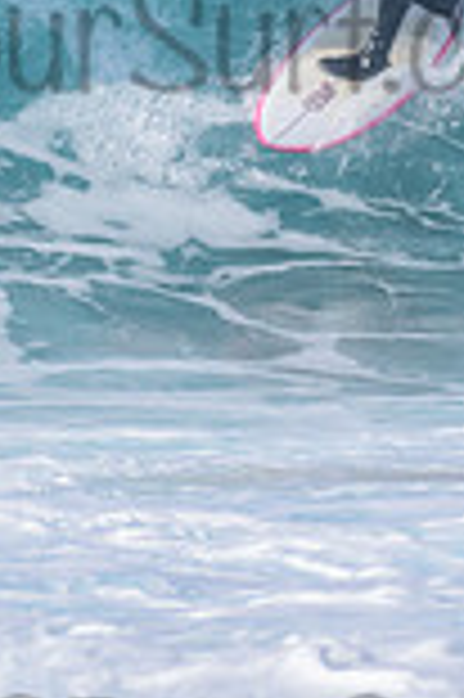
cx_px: 329
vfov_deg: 0.7
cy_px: -11
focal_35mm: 2812
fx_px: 54483
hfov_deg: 0.5
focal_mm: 500
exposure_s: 1/2000
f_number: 5.6
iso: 280
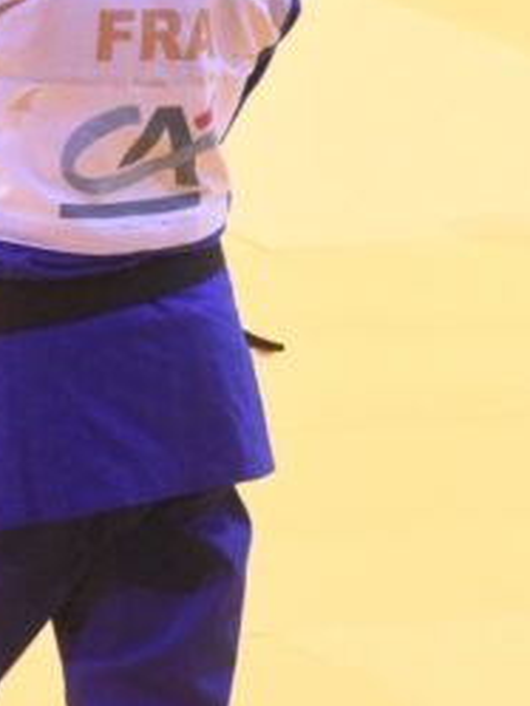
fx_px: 13584
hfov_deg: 2.2
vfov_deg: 3.0
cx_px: 94
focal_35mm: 666
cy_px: 77
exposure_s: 1/500
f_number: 7.1
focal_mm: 150
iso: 6400
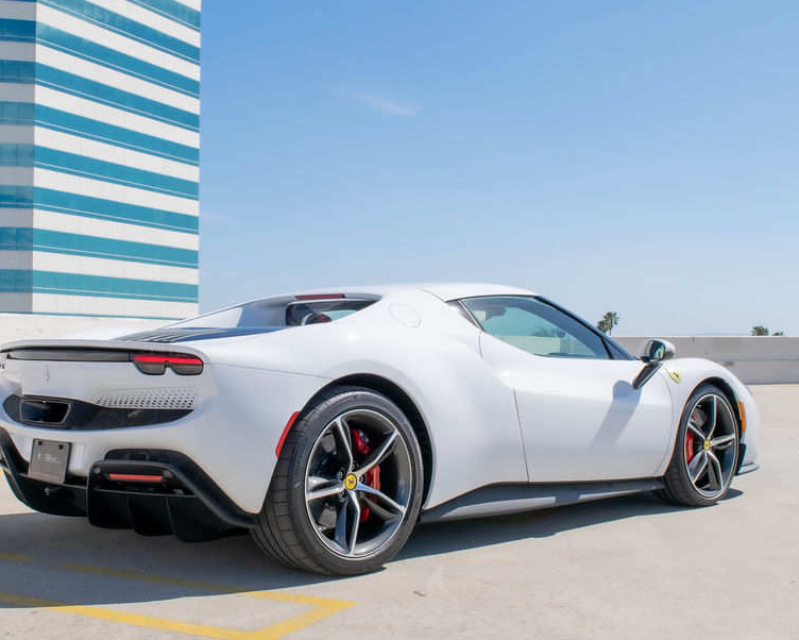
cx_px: 322
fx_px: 1088
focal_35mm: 46
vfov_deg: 32.8
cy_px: 316
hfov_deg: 40.2
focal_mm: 24
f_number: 13
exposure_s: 1/640
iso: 200
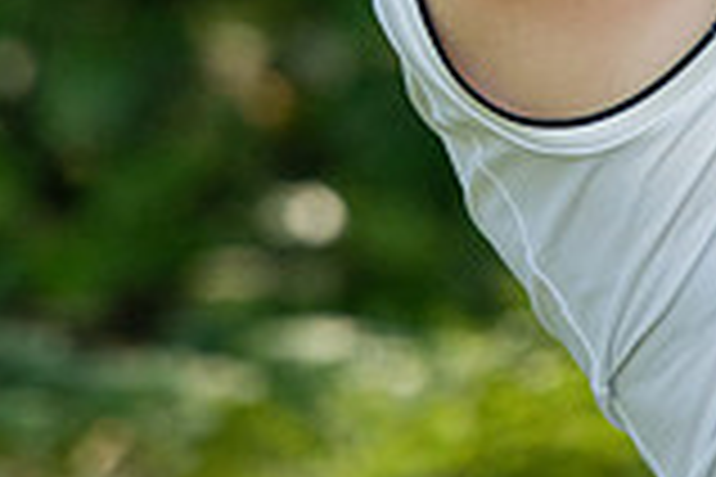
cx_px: 504
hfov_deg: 0.9
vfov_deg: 0.6
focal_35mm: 2246
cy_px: -367
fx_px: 44667
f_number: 5.6
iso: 640
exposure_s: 1/1250
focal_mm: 410
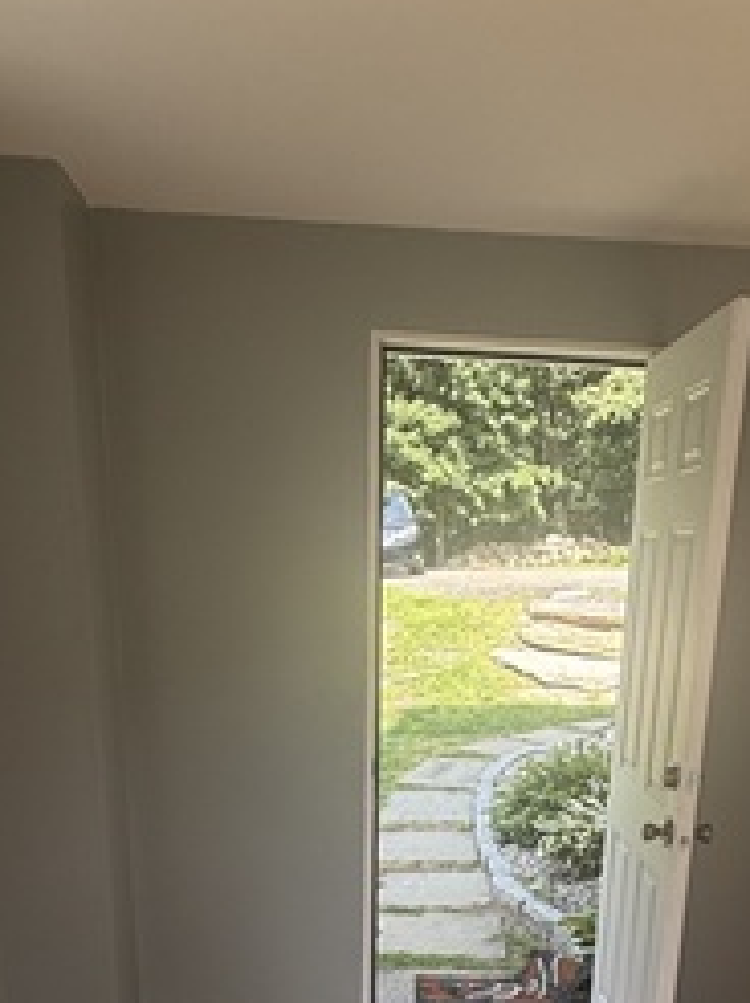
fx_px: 1100
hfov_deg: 37.5
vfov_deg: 43.4
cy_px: 956
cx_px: 457
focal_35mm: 38
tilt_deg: -18.6
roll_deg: -3.5
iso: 64
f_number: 2.2
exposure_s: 1/163
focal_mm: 2.22
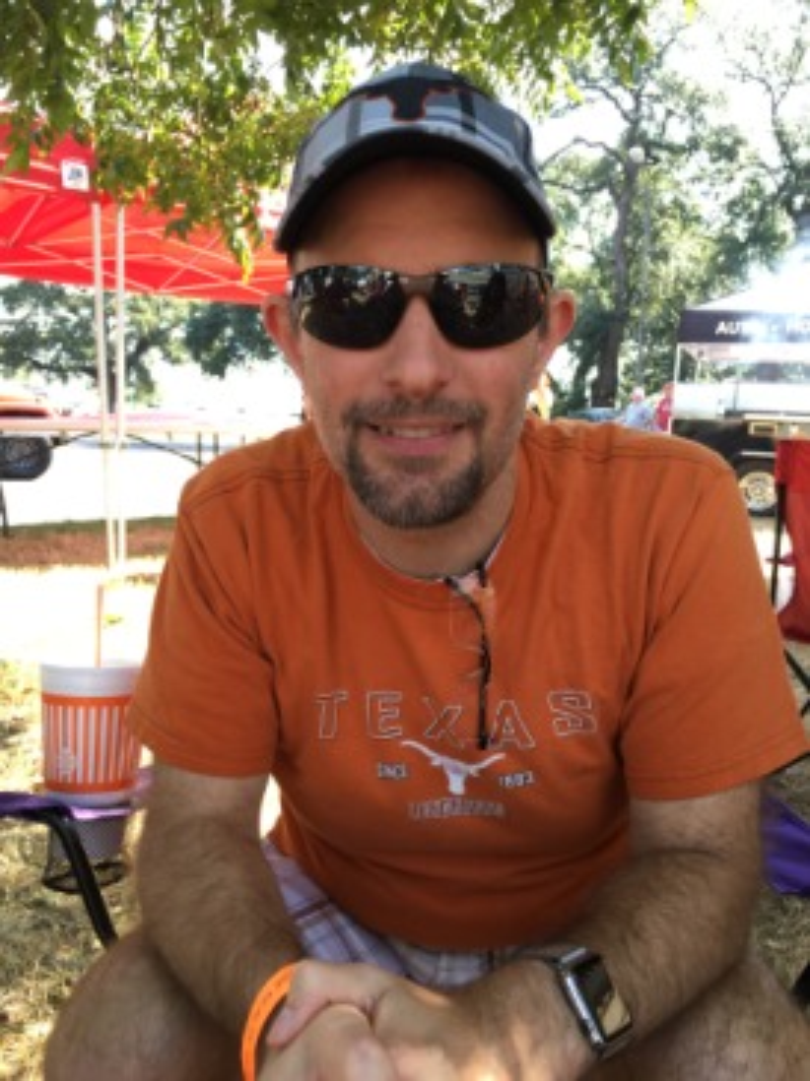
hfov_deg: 48.2
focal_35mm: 29
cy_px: 540
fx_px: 906
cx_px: 405
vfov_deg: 61.7
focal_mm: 4.15
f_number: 2.2
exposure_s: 1/120
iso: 32
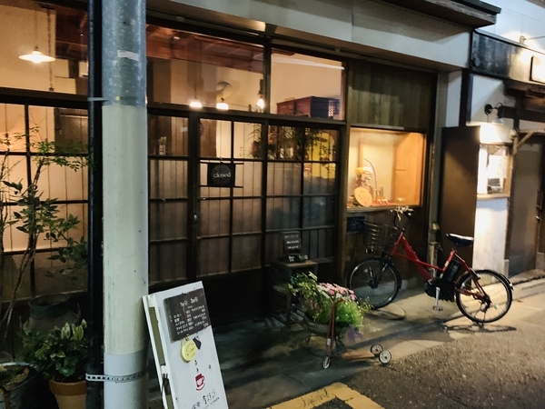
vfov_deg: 53.1
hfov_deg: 67.3
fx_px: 409
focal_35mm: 26
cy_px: 204
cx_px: 272
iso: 640
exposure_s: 1/20
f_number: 1.8
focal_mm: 4.25
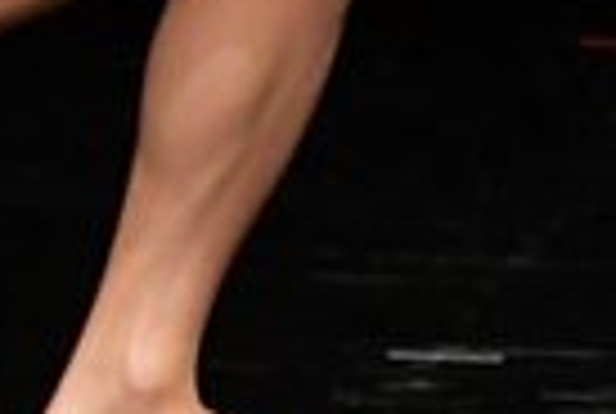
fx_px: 43505
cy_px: -454
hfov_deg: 0.8
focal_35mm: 2537
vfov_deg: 0.5
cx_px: -268
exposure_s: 1/400
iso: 3200
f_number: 5.6
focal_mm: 300
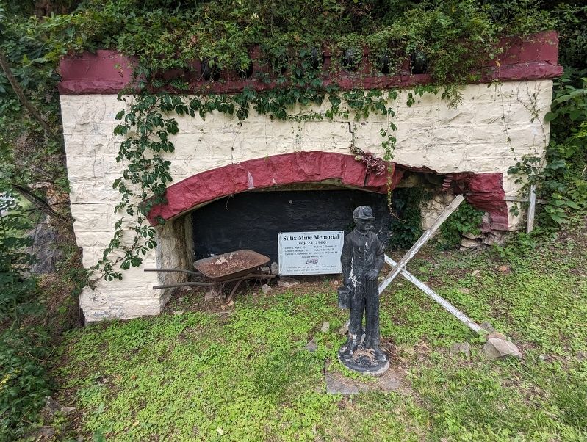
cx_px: 294
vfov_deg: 78.3
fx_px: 272
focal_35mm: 16
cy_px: 221
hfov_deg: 94.4
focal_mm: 2.35
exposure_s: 1/324
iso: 47
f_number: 2.2
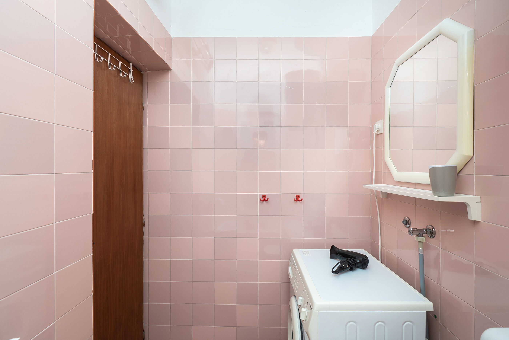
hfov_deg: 100.4
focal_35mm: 15
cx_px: 254
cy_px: 170
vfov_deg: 77.3
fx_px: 212
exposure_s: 1/160
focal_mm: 10
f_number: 8
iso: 200
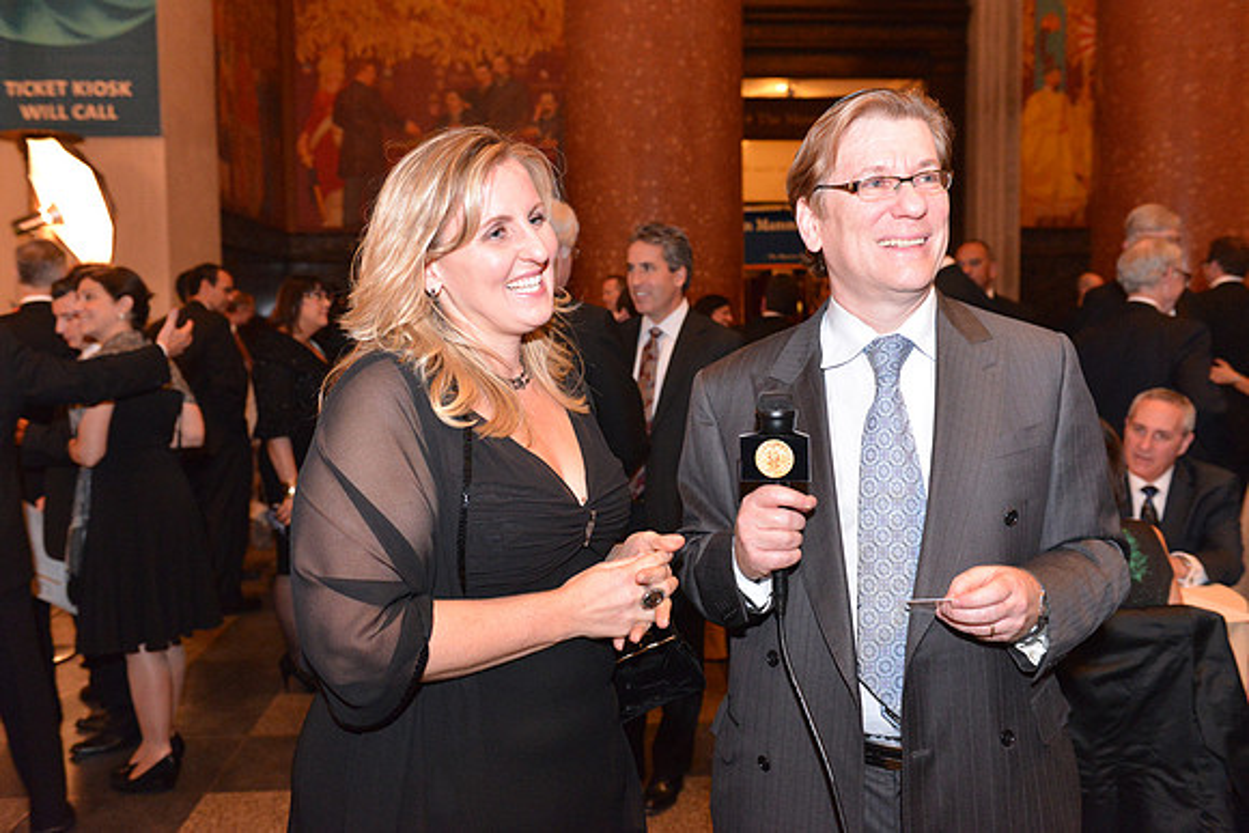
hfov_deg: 58.7
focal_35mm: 32
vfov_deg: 41.1
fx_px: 1110
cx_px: 624
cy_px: 416
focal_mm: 32
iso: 5000
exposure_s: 1/60
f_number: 4
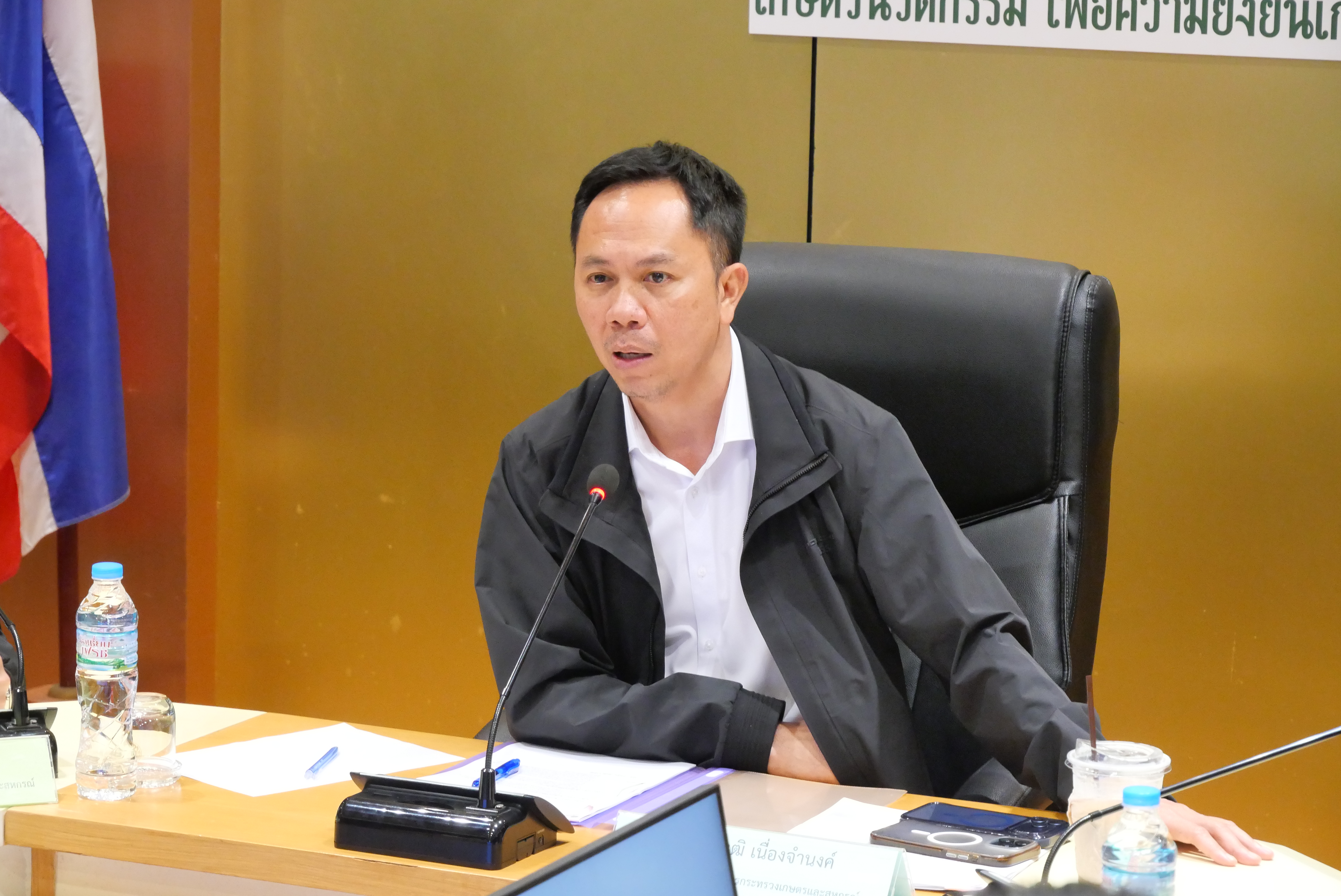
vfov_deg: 11.1
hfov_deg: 16.5
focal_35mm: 124
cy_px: 448
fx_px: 4622
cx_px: 670
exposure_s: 1/50
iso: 3200
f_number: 5.6
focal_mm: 60
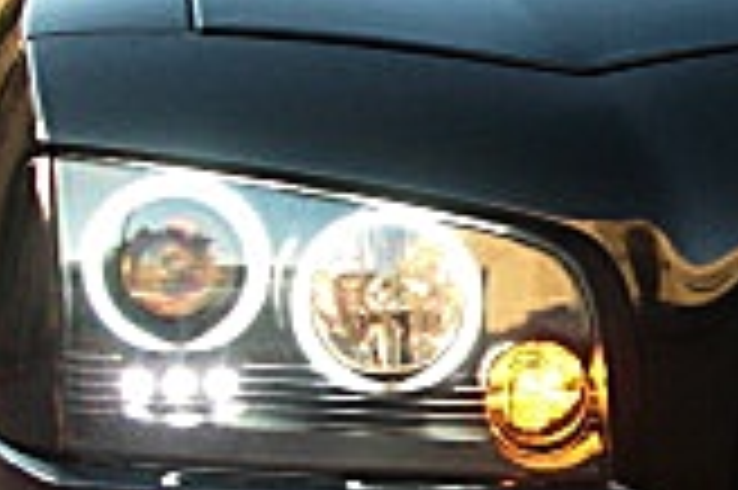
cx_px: 1246
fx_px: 2990
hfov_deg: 13.0
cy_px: 328
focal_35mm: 146
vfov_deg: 9.4
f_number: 2.8
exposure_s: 1/100
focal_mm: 6.3
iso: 100
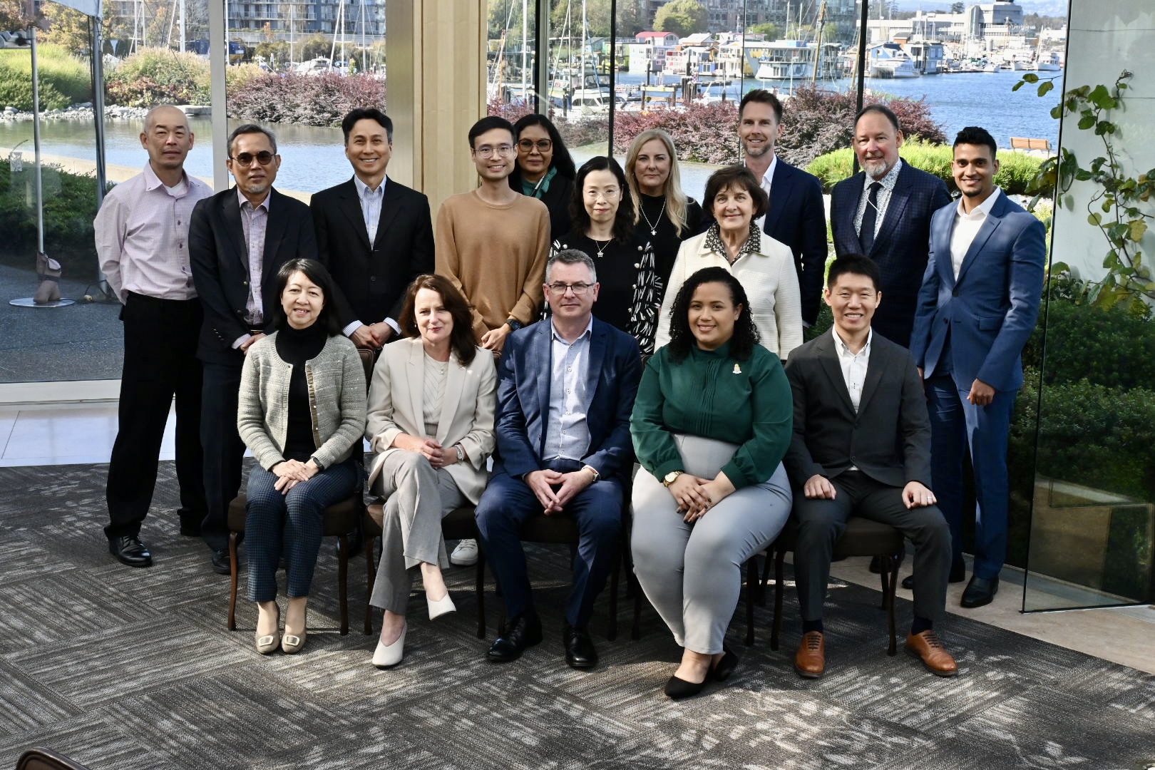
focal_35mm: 47
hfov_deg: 41.7
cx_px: 578
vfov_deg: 28.5
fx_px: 1516
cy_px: 385
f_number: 10
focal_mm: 31.5
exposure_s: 1/400
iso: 800
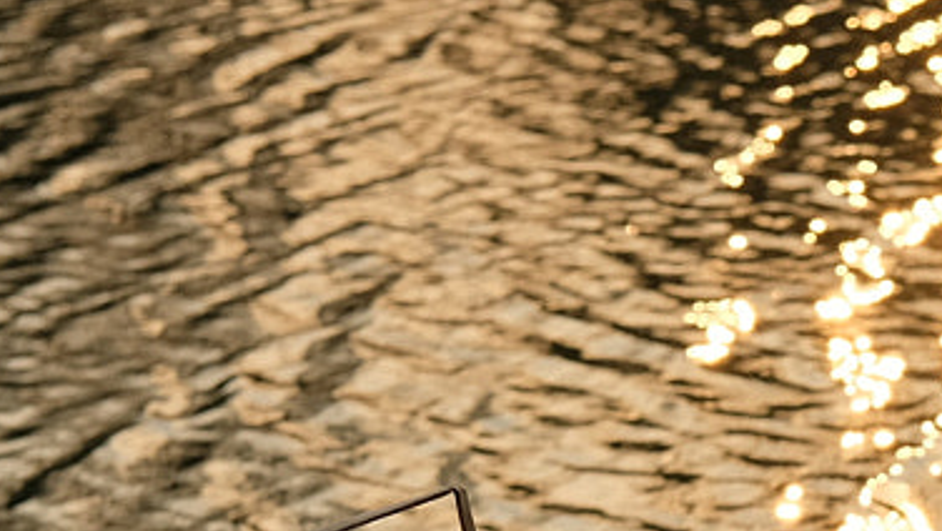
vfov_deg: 5.1
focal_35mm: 236
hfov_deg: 9.0
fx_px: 5898
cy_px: 969
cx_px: 1250
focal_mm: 35
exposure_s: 1/1300
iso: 400
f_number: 5.6
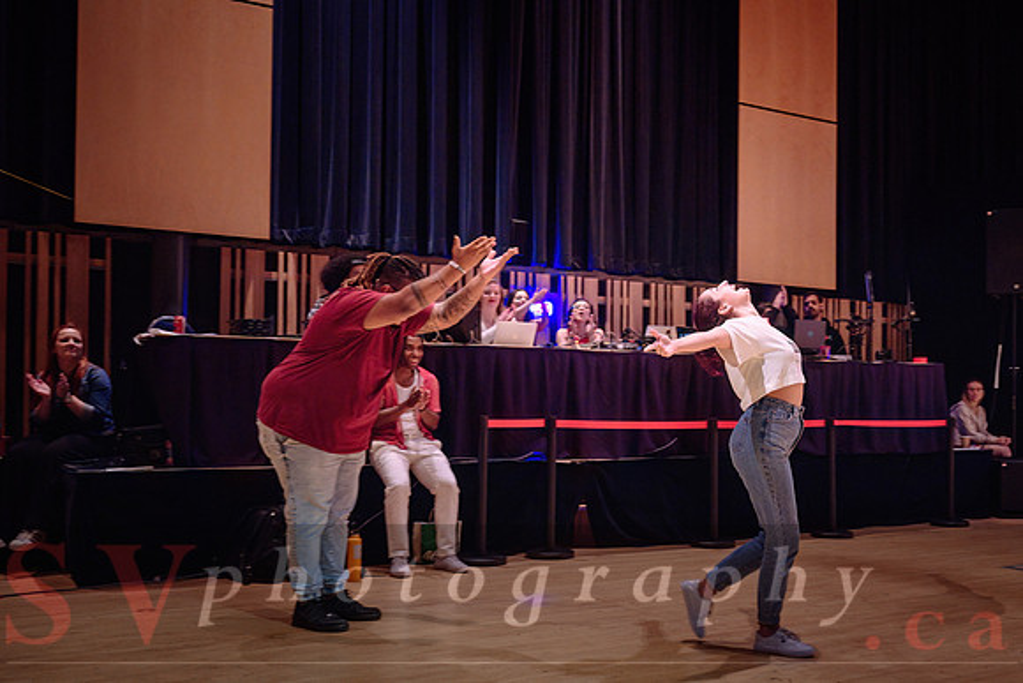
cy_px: 396
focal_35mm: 38
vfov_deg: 34.7
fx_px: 1090
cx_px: 609
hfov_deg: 50.0
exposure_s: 1/160
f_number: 3.2
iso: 1000
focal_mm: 30
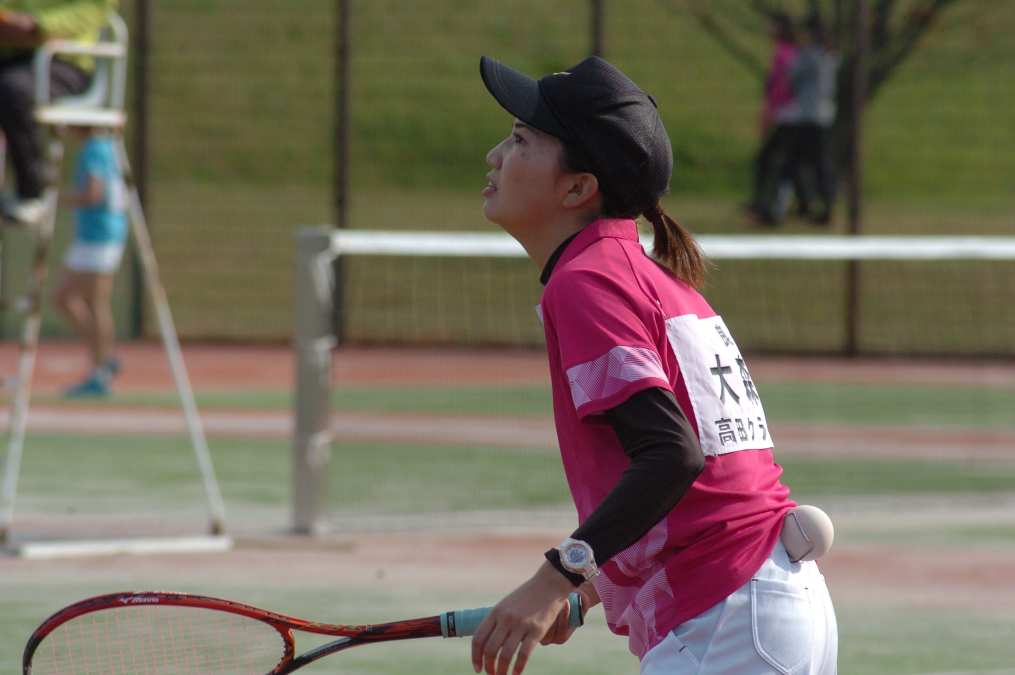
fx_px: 10565
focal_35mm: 375
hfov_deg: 5.5
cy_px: 338
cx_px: 508
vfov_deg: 3.7
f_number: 8.5
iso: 400
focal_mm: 250
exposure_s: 1/500
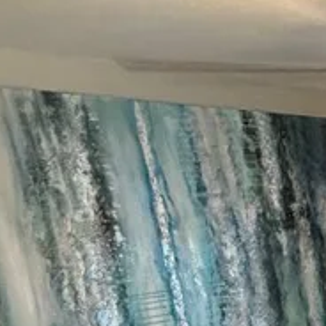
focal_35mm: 69
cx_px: 843
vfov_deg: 24.6
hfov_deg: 13.8
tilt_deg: -4.4
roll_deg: +6.7
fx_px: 735
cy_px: 259
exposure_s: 1/60
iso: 250
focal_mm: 2.22
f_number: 2.2
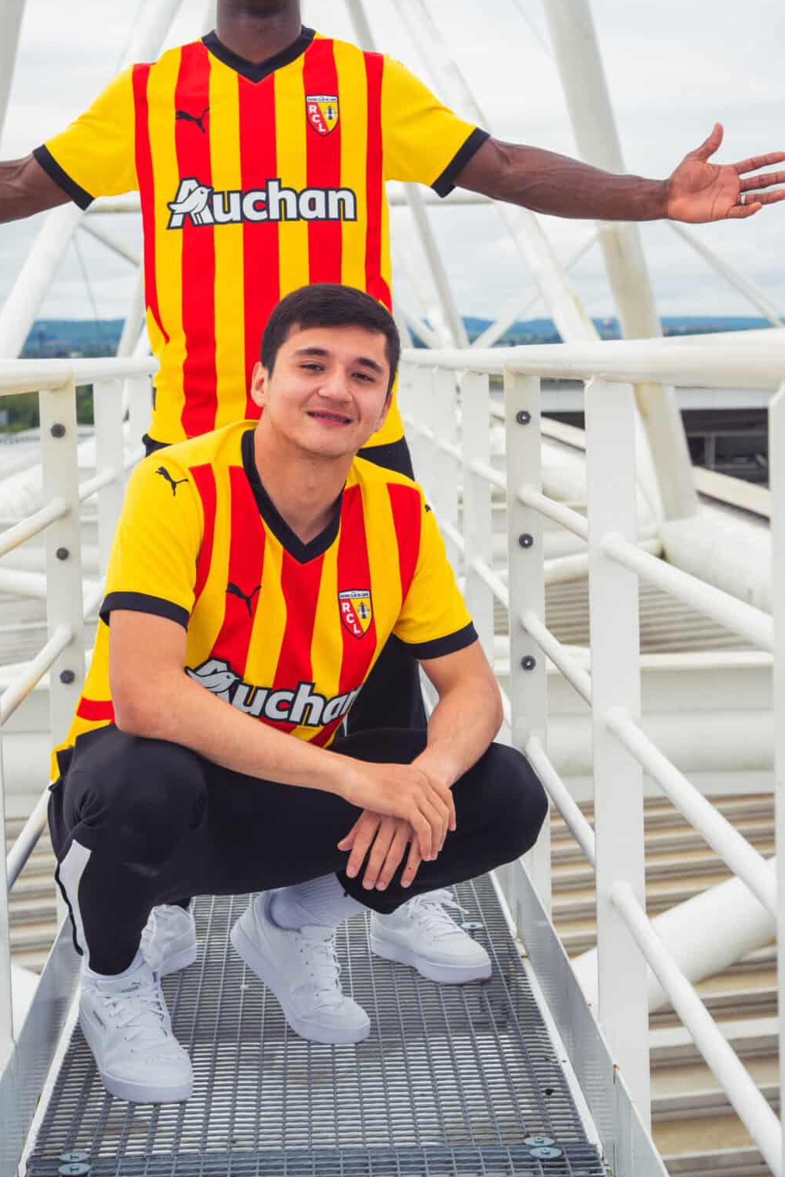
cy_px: 428
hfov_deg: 18.9
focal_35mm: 72
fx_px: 2353
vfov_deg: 28.0
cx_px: 346
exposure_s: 1/800
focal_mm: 43.6
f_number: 5
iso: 100
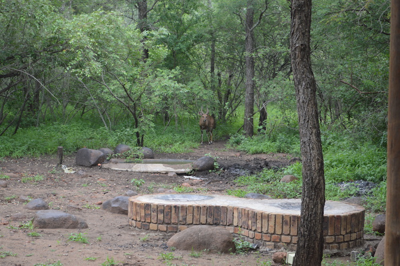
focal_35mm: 82
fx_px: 916
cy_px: 133
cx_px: 200
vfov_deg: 16.5
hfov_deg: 24.6
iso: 400
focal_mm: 55
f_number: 5.6
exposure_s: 1/50
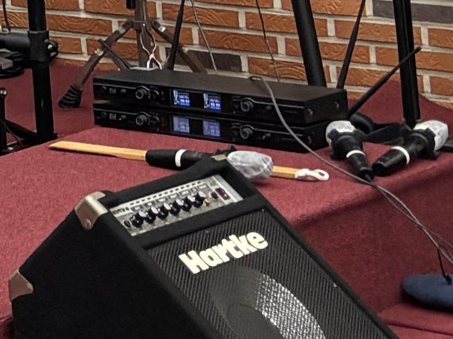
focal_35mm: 195
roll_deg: +3.9
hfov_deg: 8.2
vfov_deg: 7.2
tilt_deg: +0.7
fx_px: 2551
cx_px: -1023
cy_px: -429
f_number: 1.6
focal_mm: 5.96
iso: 100
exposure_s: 1/60
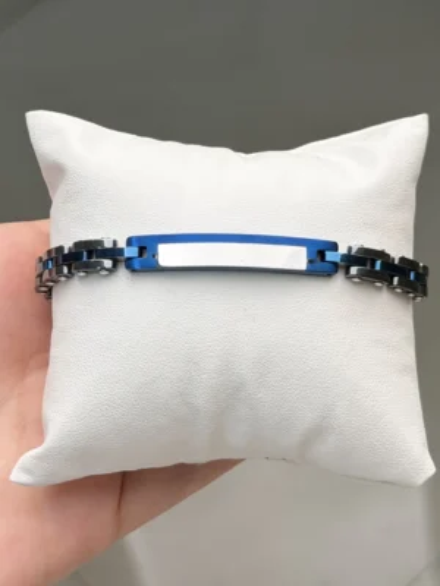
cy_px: 293
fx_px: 813
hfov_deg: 30.3
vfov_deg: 39.7
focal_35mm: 48
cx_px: 220
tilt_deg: -74.7
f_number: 1.78
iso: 64
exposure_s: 1/652
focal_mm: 6.76
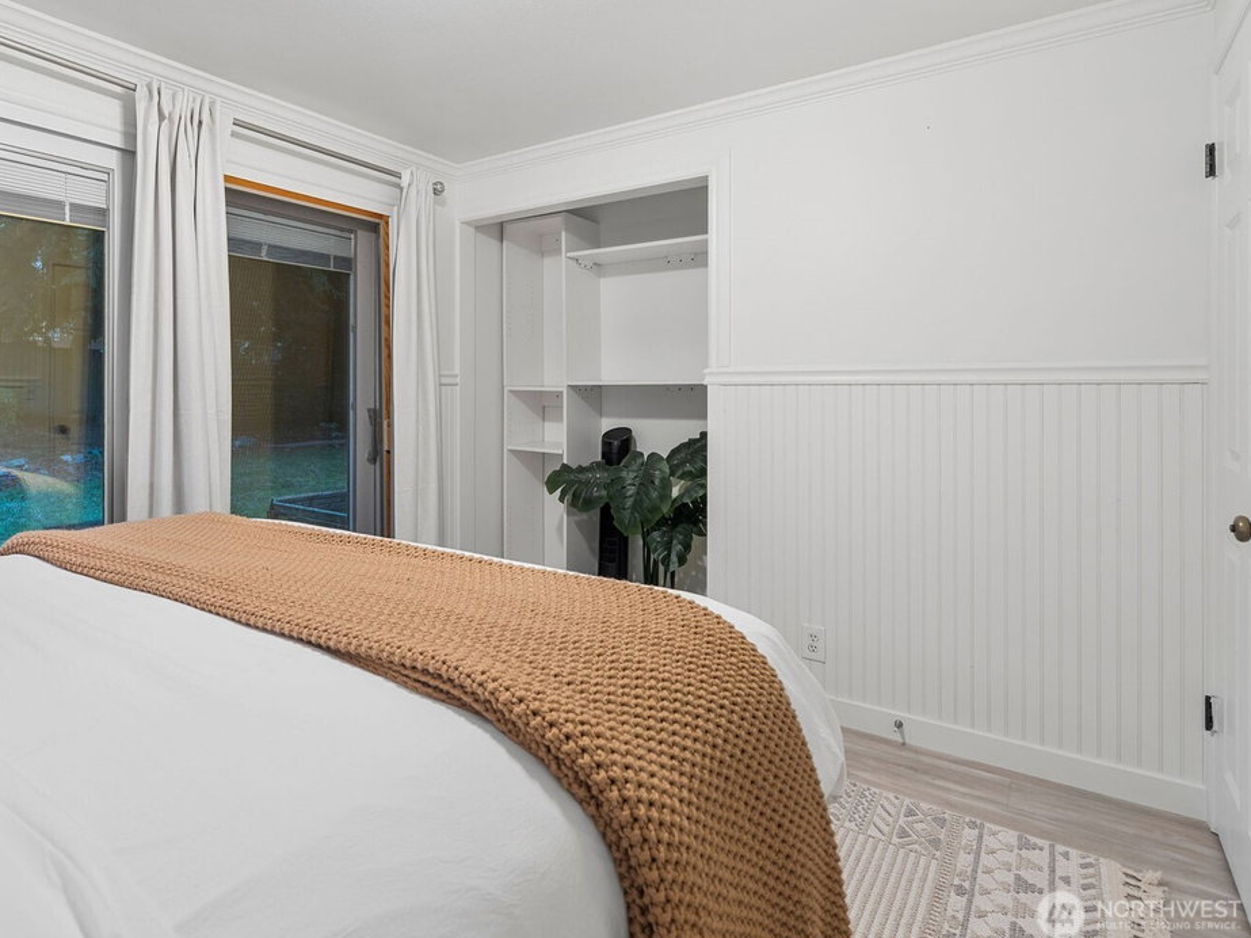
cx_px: 457
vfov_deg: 65.7
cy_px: 409
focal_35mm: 20
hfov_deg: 80.0
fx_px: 723
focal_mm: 16
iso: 320
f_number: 7.1
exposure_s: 1/1.67
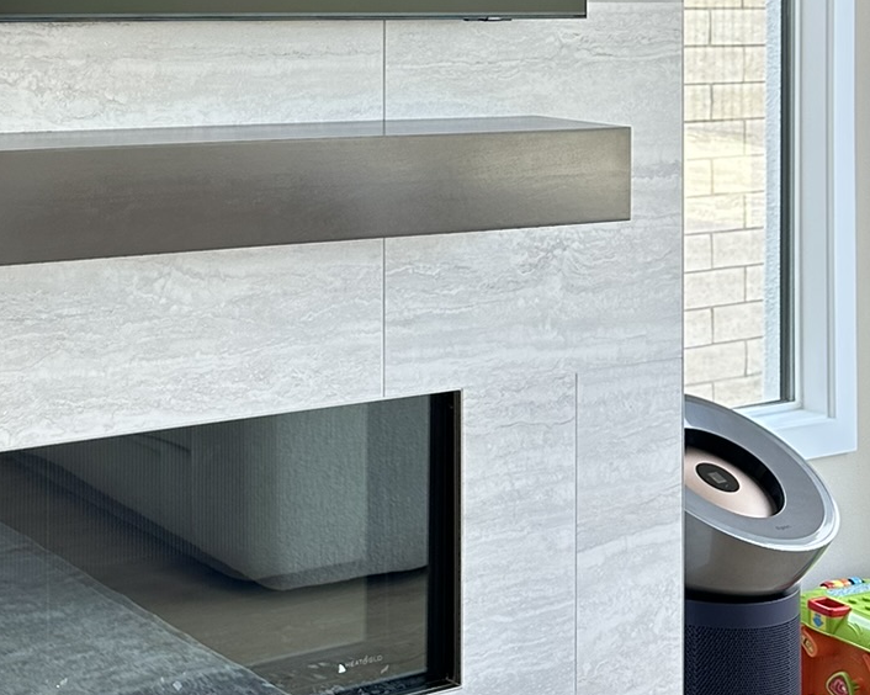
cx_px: -54
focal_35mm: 68
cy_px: -116
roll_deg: -1.5
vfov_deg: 21.1
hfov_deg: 26.1
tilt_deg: +3.2
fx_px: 1750
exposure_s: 1/120
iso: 100
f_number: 1.78
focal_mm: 6.86
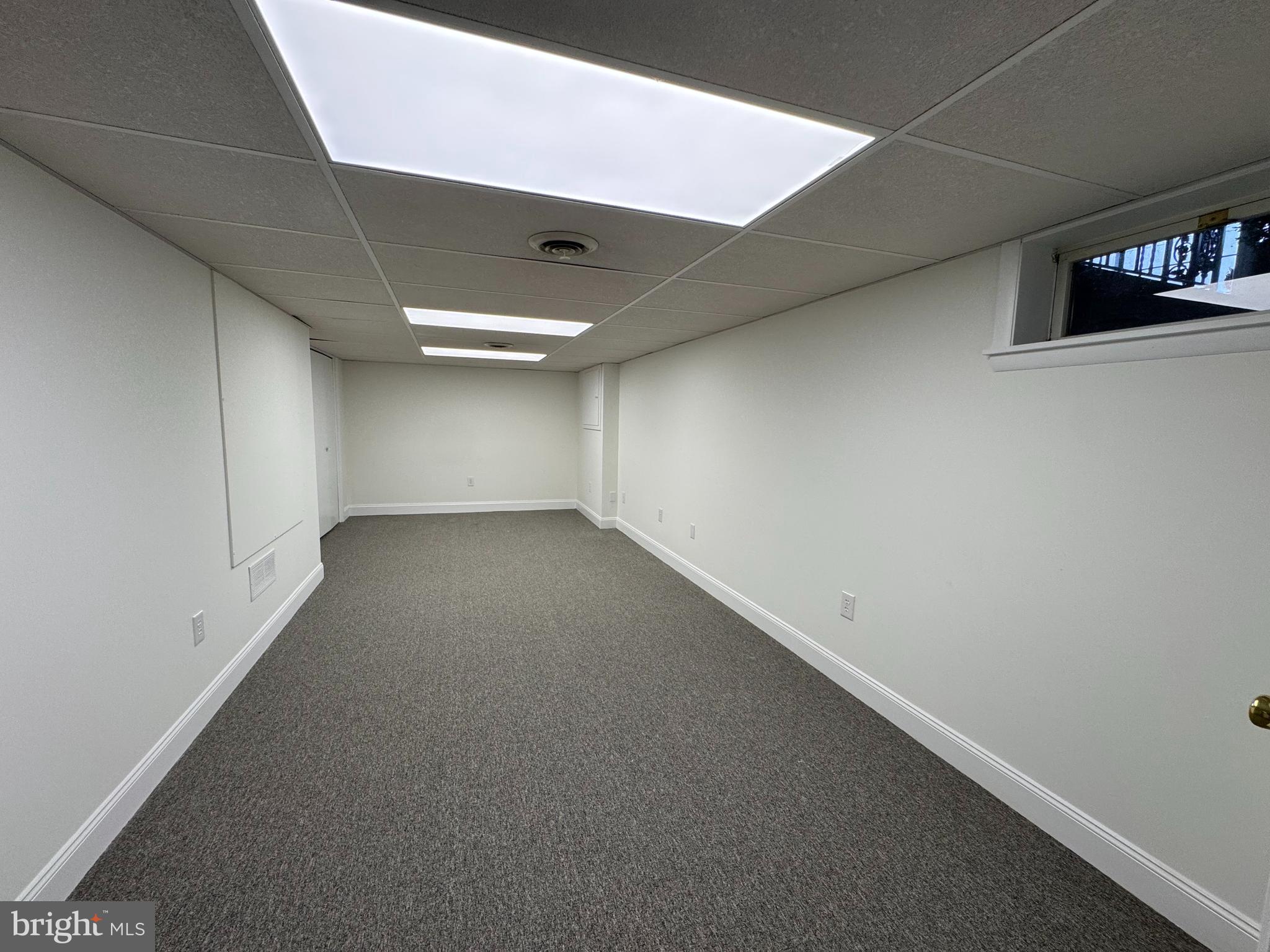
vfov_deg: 85.7
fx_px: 514
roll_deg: -1.2
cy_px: 476
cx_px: 635
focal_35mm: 14
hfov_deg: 102.1
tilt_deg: -6.5
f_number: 2.2
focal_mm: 2.22
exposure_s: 1/120
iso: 125
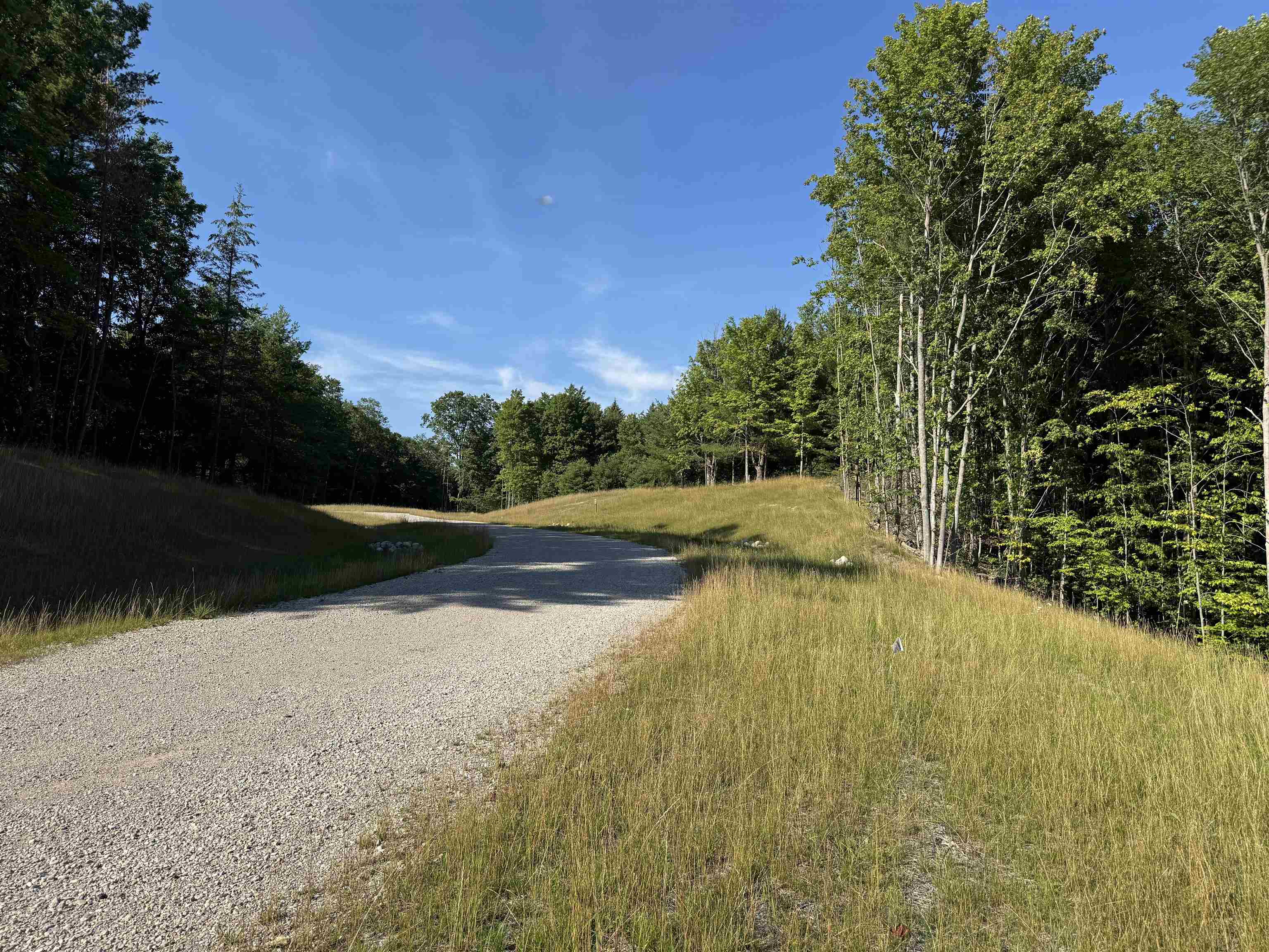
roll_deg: -0.9
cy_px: 476
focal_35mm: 24
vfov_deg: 56.8
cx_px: 634
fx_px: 880
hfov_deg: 71.6
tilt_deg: +3.3
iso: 80
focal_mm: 6.76
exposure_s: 1/3802
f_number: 1.78
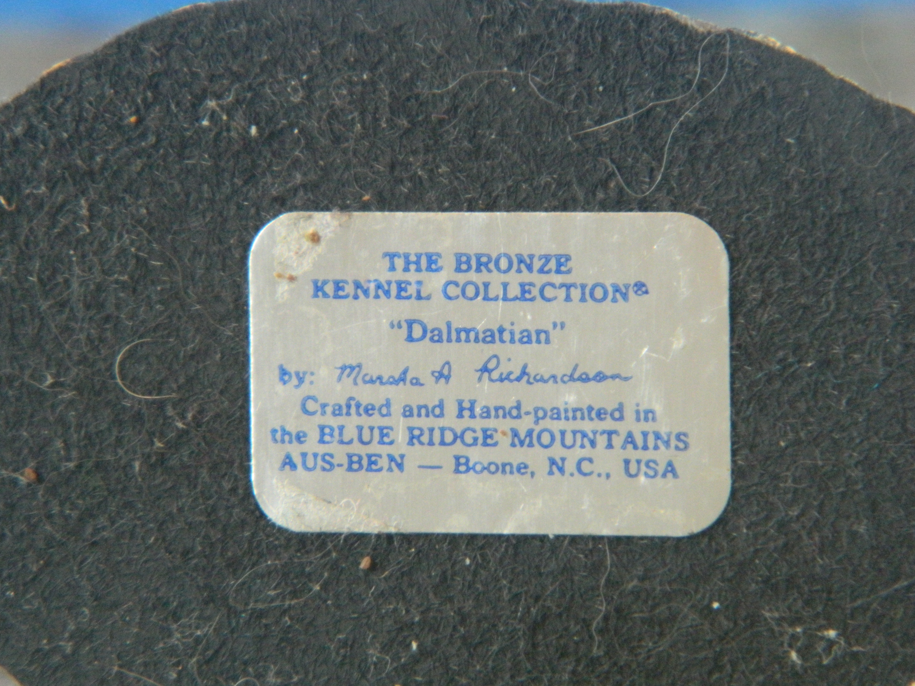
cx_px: 458
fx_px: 5842
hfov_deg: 9.0
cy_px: 343
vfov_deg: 6.7
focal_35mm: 221
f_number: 5.4
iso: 500
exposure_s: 1/10
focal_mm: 39.7
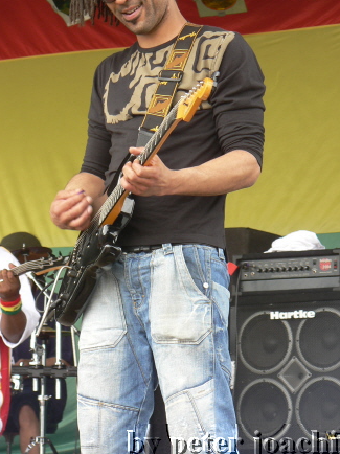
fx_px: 2399
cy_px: 164
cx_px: 162
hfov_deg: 8.1
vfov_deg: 10.8
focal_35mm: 183
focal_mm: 24.1
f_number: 3.2
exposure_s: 1/60
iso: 64
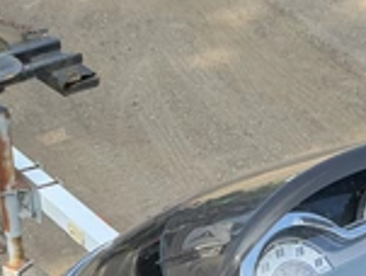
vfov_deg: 19.2
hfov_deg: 25.7
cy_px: 300
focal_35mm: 74
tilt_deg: -35.5
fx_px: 784
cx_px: 305
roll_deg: -2.1
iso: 25
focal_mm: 3
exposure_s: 1/519
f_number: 1.8
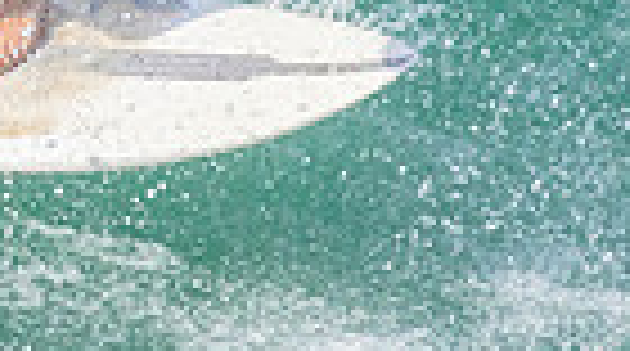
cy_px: -320
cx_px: -9
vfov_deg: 0.3
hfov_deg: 0.5
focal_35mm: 4794
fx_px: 79902
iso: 1600
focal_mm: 800
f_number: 11
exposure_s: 1/2000
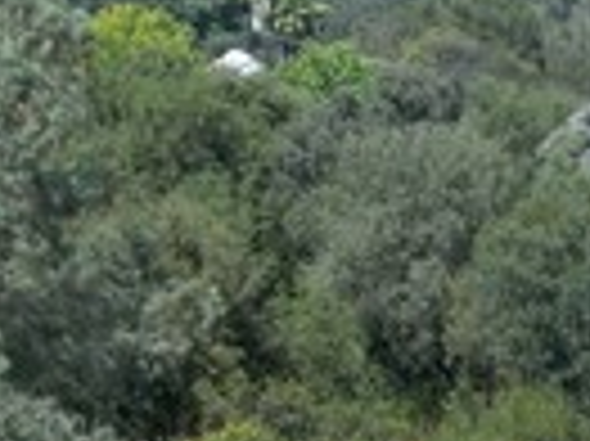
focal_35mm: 188
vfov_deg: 7.0
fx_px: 3201
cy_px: 1372
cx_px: 1000
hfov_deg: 10.0
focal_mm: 6.72
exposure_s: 1/2000
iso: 130
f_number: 1.7
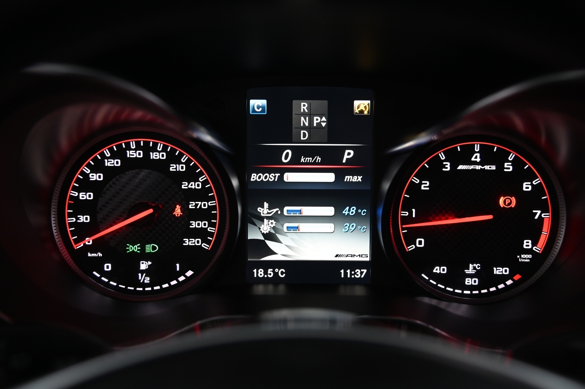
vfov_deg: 30.5
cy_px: 194
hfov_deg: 44.5
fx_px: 714
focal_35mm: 44
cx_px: 292
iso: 2000
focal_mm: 44
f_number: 4
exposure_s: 1/50
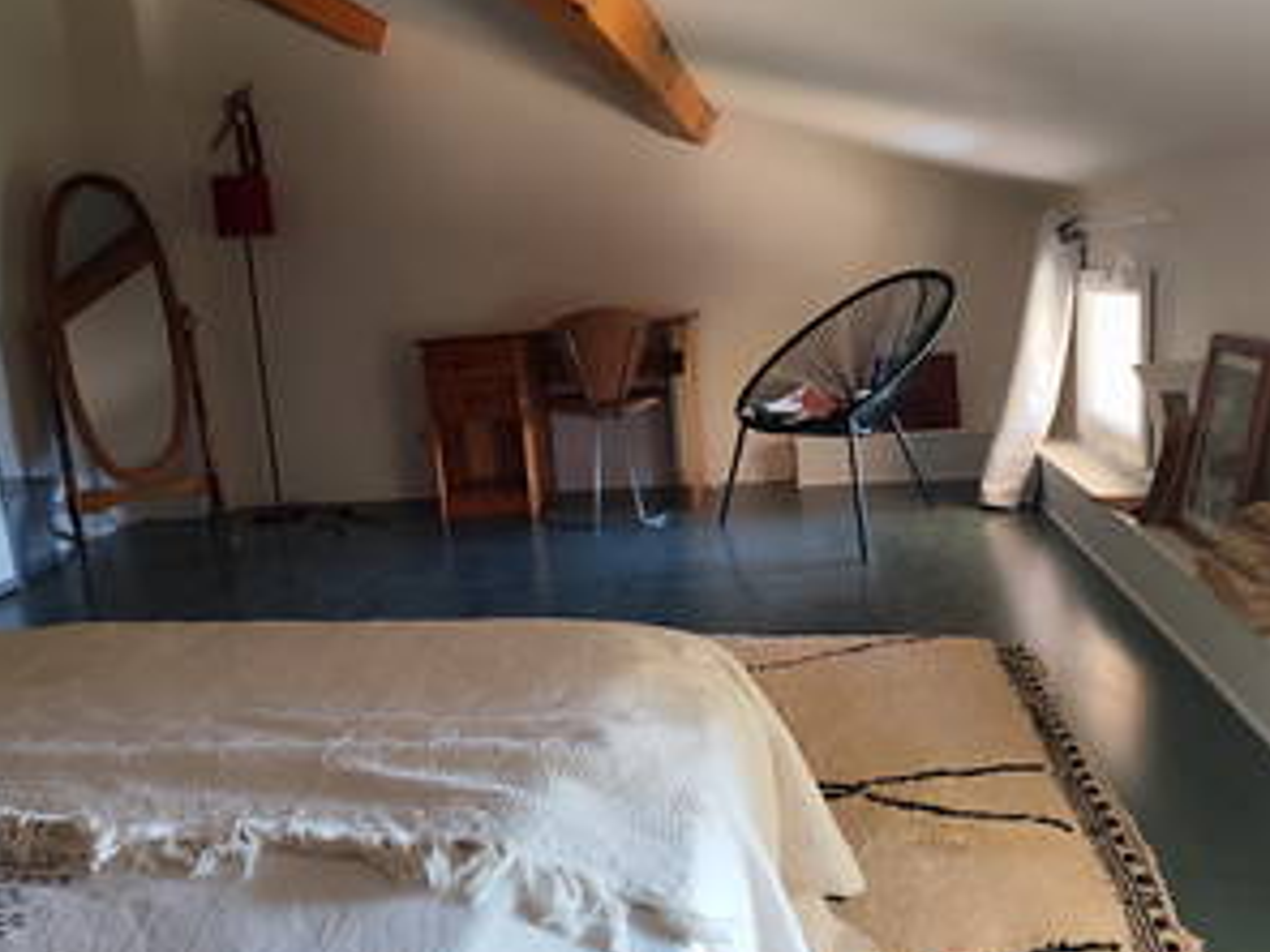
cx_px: 545
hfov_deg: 63.2
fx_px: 1027
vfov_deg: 49.7
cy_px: 497
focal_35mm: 28
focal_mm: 6.19
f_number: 1.65
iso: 640
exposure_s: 1/50
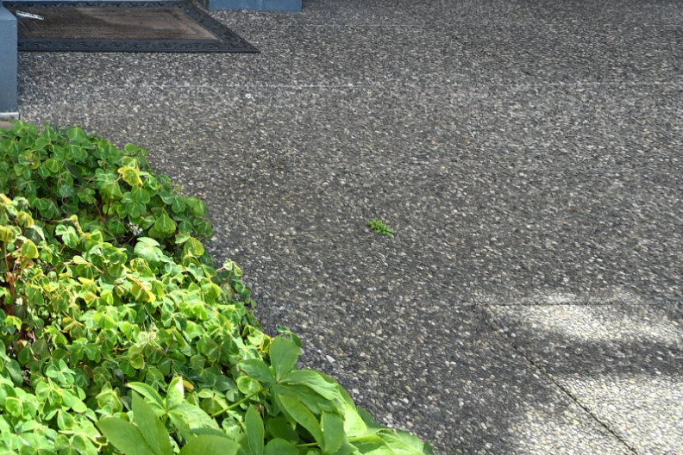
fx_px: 1005
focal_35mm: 53
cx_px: -274
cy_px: -277
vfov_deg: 20.7
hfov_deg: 28.3
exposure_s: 1/250
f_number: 4
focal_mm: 14
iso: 220
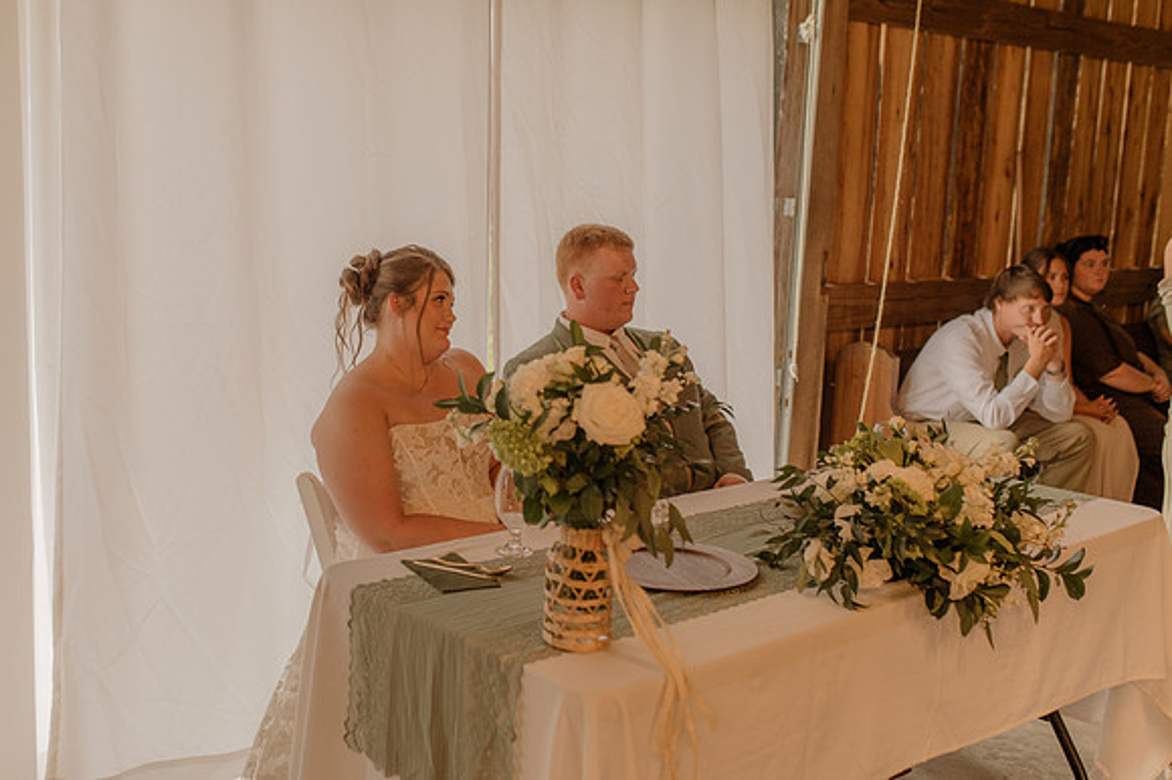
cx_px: 487
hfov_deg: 46.2
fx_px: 1369
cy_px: 332
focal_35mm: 42
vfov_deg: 31.8
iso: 640
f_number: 2.5
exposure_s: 1/200
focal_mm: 35
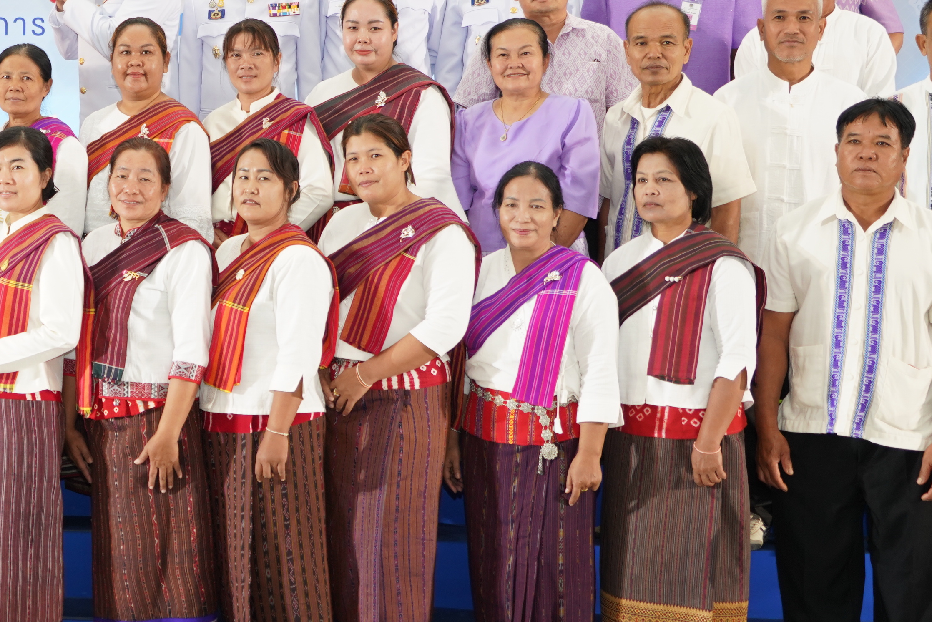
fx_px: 1916
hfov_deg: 26.3
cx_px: 71
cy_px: 245
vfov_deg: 18.4
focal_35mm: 74
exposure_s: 1/125
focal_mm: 32
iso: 500
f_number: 4
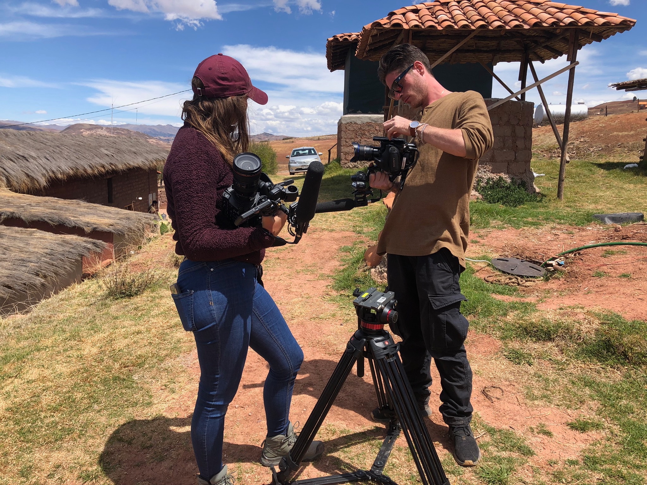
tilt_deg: -9.2
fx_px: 523
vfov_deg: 49.7
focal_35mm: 28
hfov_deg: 63.4
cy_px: 242
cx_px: 324
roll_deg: -1.6
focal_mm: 3.99
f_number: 1.8
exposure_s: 1/1517
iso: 20
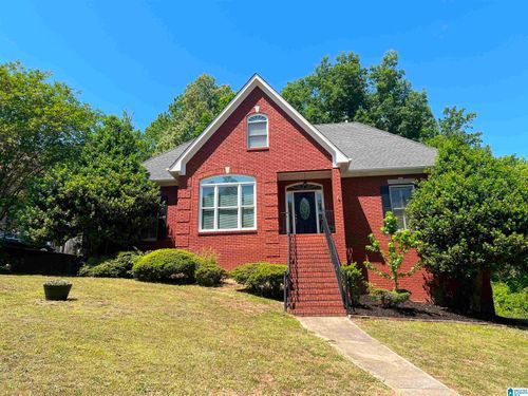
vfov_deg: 53.1
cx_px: 264
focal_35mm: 26
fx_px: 397
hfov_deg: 67.3
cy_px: 198
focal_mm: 5.7
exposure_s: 1/1972
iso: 50
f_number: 1.5
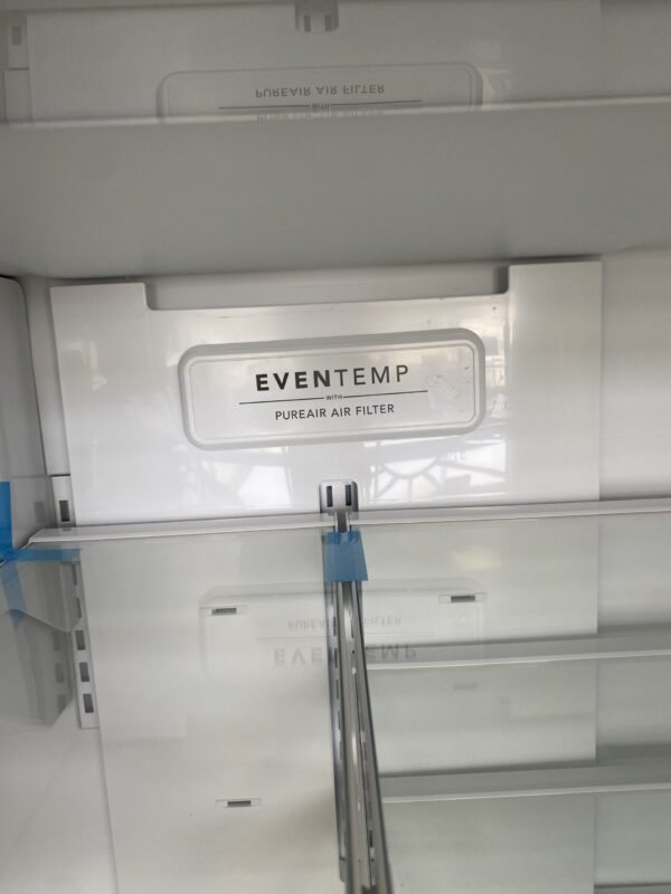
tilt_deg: -9.4
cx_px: 336
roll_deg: +1.3
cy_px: 447
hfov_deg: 53.1
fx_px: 672
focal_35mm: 26
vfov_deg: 67.3
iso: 50
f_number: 1.8
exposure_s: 1/64
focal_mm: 4.25
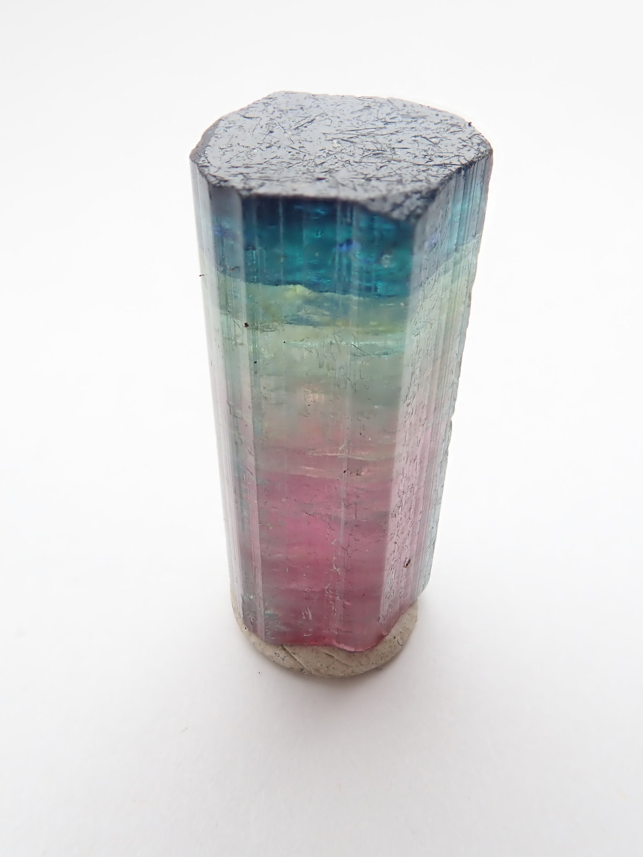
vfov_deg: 60.0
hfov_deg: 46.8
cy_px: 428
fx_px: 743
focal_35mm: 30
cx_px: 322
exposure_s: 1/125
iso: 100
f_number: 3.2
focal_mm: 5.5
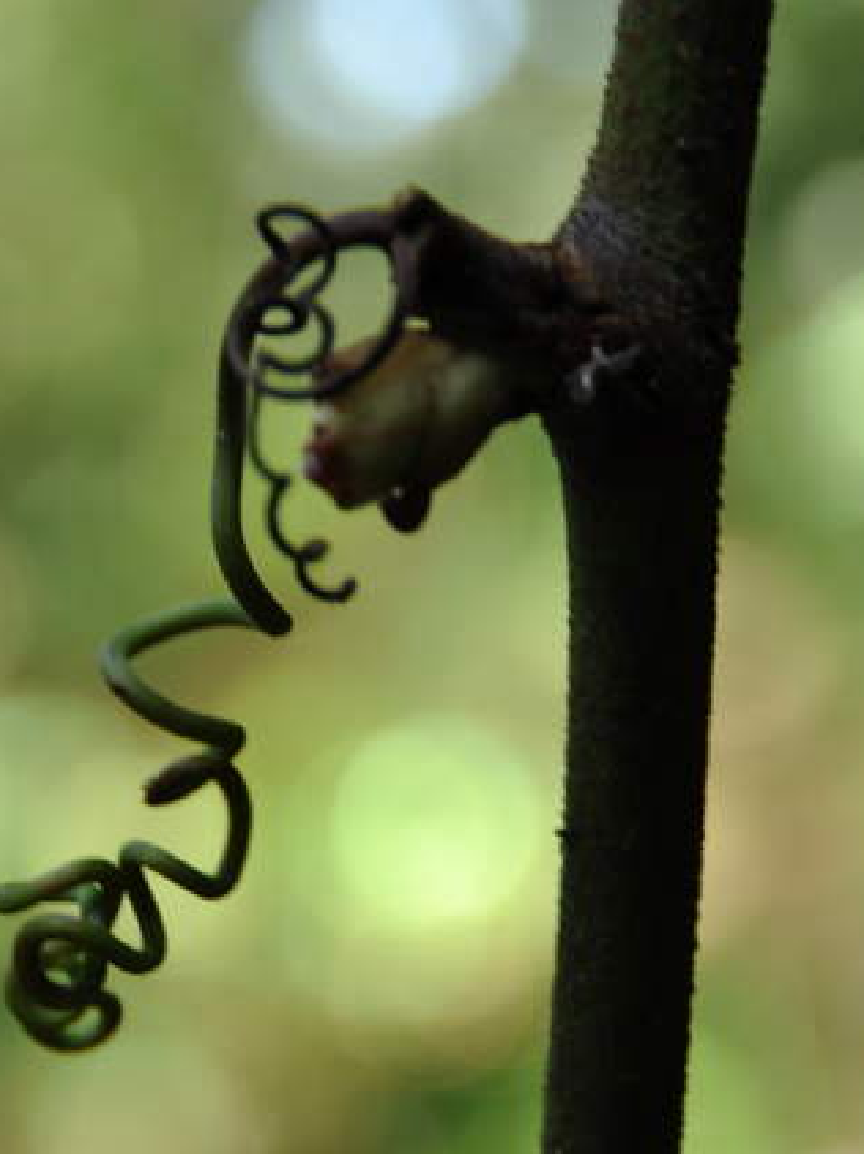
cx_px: 159
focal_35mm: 208
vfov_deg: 9.5
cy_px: 578
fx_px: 6920
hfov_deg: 7.1
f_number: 5.3
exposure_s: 1/8
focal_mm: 95
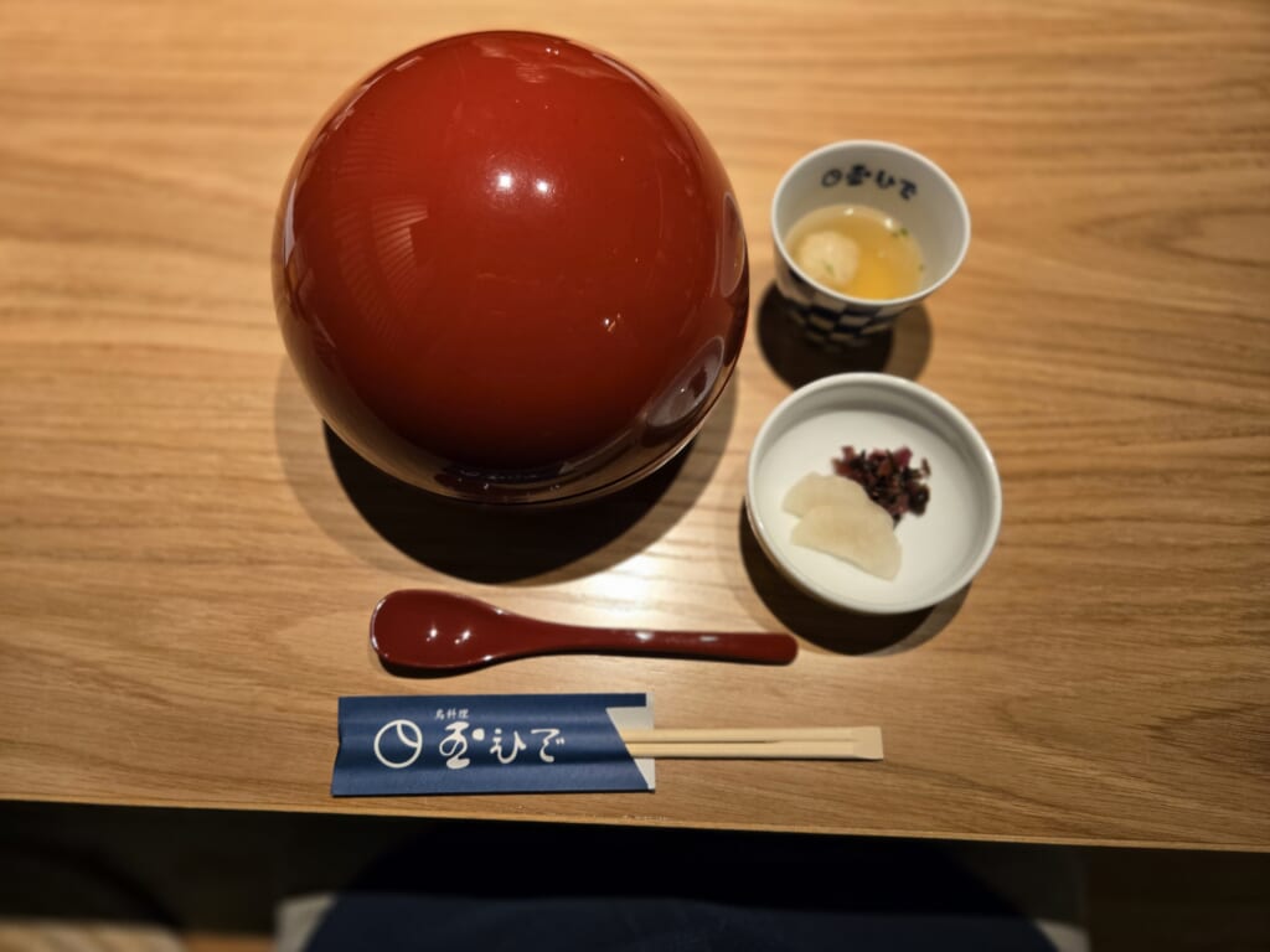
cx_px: 635
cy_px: 476
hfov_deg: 73.9
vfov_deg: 58.9
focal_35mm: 23
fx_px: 844
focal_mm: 5.4
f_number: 1.8
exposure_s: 1/100
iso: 250
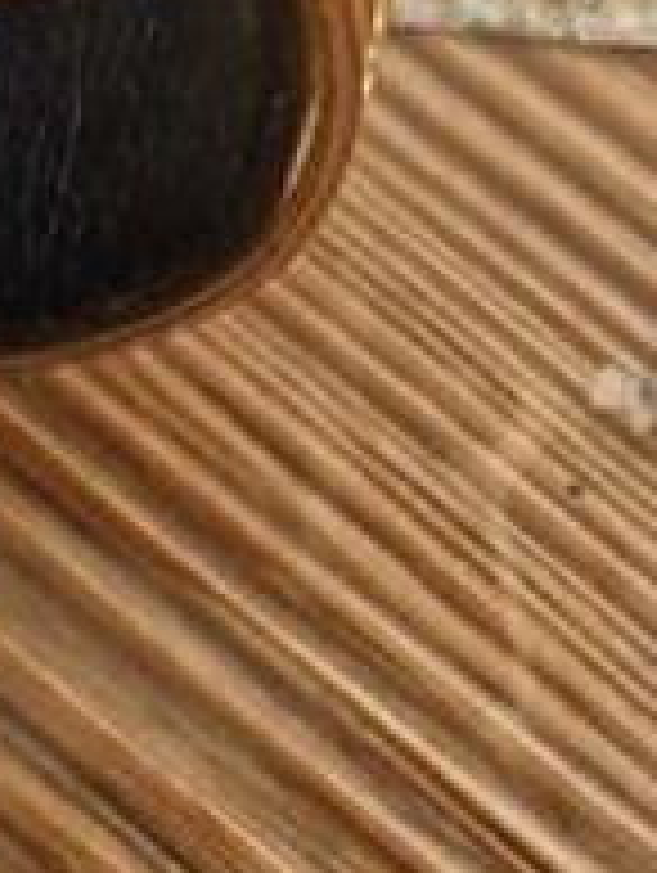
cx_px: 459
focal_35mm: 158
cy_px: 1217
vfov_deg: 12.0
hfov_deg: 9.4
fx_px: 3990
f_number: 1.8
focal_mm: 5.4
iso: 50
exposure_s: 1/333
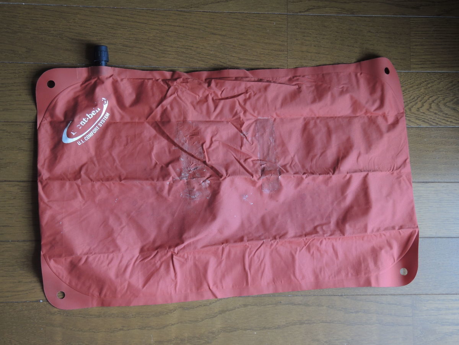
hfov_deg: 38.2
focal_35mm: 50
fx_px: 663
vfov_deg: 29.1
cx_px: 230
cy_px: 172
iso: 280
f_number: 2.8
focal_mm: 11
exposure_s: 1/50
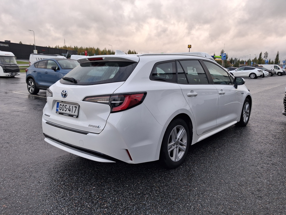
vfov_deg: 51.4
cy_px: 108
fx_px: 223
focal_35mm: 27
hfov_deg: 65.3
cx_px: 143
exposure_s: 1/100
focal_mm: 4
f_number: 1.8
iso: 40
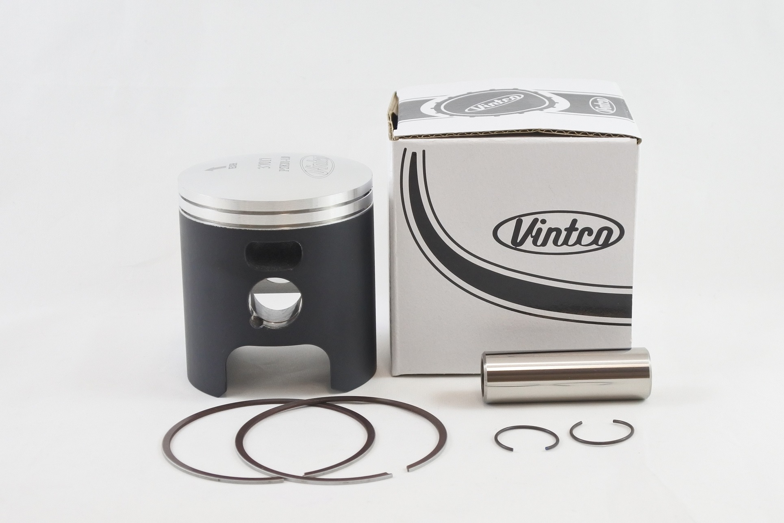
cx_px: 392
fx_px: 1067
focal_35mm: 49
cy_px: 262
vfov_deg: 27.5
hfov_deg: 40.3
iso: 500
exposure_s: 1/125
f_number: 4.5
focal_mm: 18.4
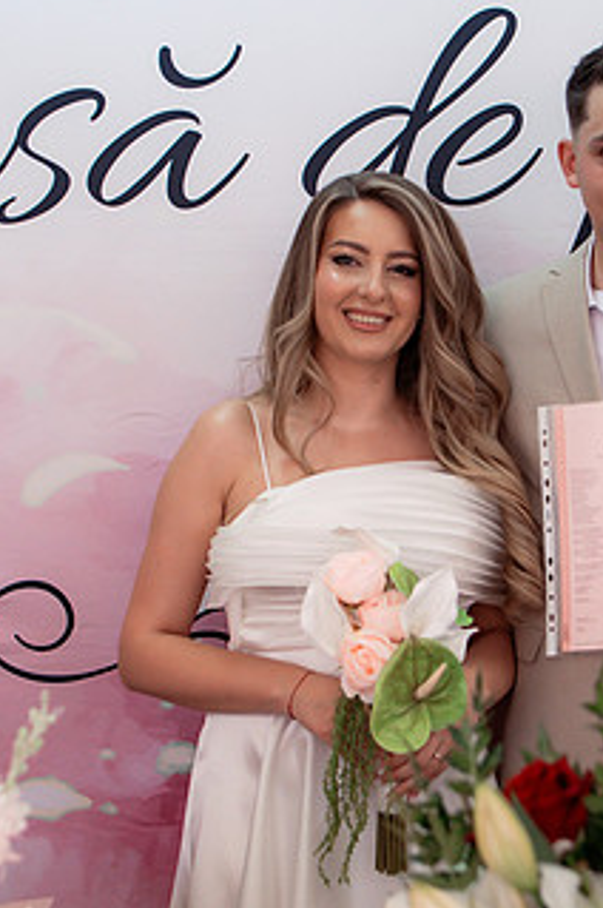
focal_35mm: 65
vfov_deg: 31.0
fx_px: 1637
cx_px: 503
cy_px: 482
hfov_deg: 20.6
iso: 1000
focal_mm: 35
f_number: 2.8
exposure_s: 1/250
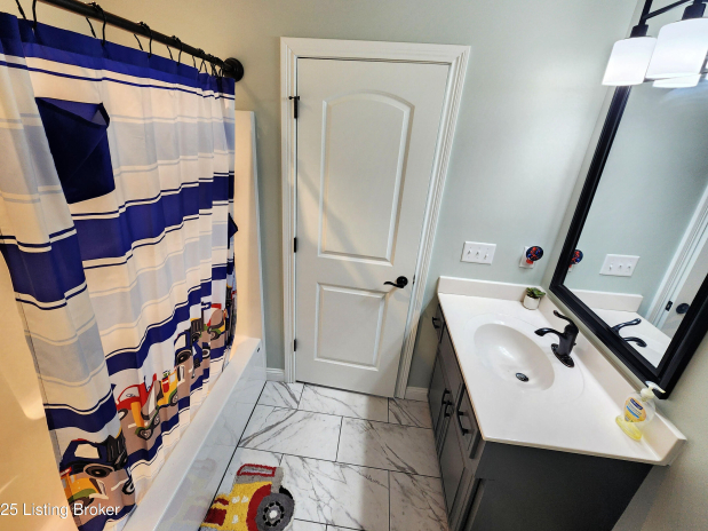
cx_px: 351
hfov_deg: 102.1
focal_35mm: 14
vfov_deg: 85.6
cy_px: 249
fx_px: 286
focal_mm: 2.2
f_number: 2.2
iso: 100
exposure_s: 1/60
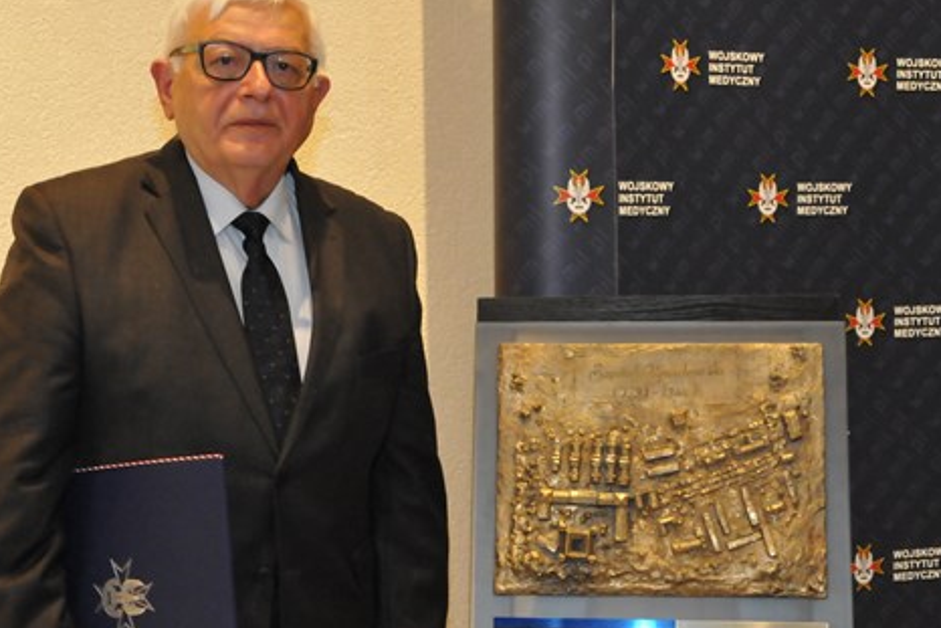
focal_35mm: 60
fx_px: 1561
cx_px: 462
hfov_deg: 33.6
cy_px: 387
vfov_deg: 22.7
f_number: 7.1
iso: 2500
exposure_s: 1/60
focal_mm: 29
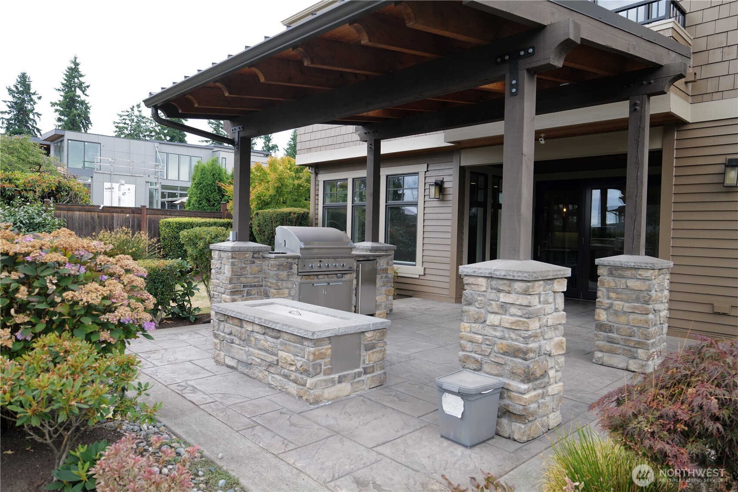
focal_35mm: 24
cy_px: 246
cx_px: 369
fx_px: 492
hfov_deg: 73.7
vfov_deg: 53.1
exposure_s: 1/200
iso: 100
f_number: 3.5
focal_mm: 24
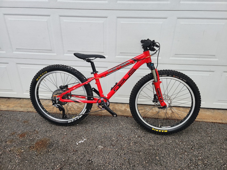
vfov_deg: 58.9
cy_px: 85
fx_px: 151
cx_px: 114
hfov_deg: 73.9
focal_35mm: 23
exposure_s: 1/180
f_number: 1.8
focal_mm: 5.4
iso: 160
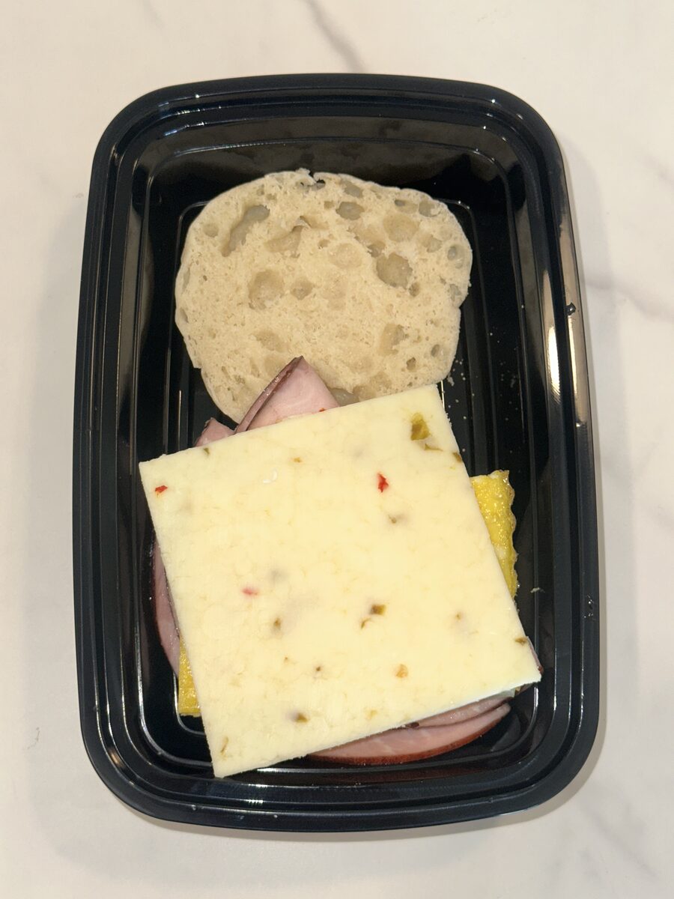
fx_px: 1246
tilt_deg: -79.2
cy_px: 450
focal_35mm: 48
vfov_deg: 39.7
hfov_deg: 30.3
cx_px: 337
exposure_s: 1/56
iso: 50
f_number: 1.78
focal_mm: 6.86
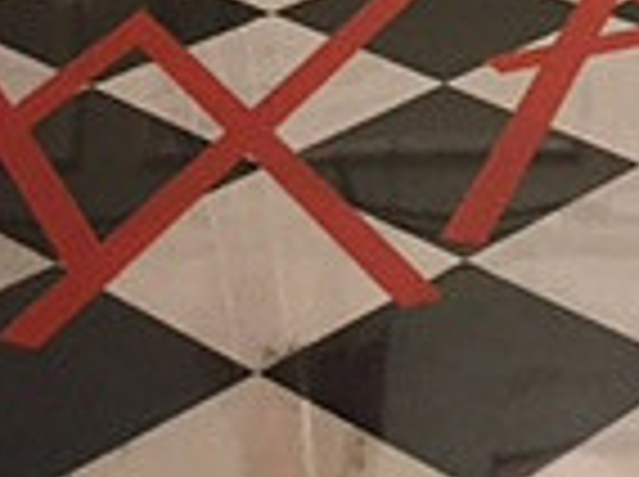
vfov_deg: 9.6
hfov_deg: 14.1
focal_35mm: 140
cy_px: -598
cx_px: 396
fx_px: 2580
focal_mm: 3.3
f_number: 2.4
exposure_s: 1/30
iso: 32
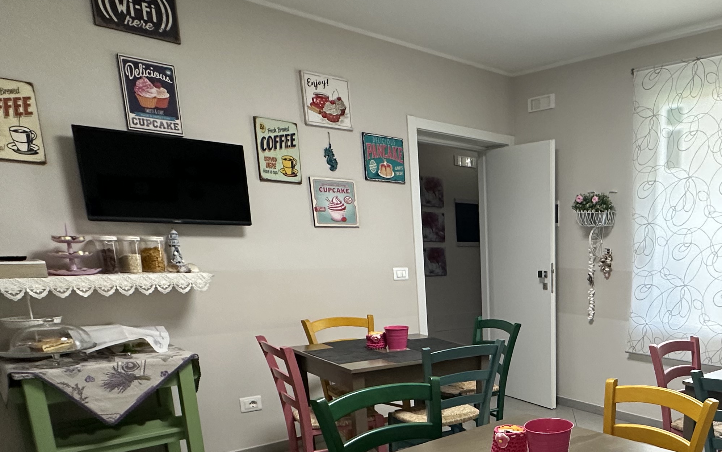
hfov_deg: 57.0
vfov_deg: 39.5
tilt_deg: -13.8
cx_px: 602
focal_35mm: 30
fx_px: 590
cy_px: 386
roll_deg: -0.8
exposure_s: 1/50
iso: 250
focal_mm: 2.22
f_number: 2.2
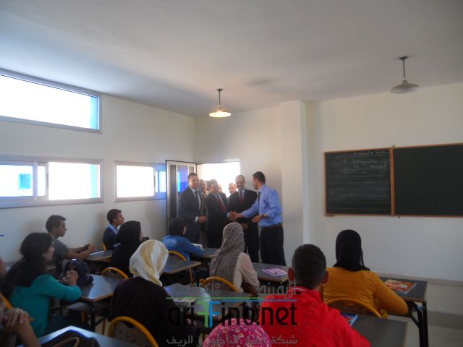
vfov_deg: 51.4
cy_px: 174
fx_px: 361
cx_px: 232
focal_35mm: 27
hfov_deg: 65.3
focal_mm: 4.9
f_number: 3.2
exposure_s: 1/50
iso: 80
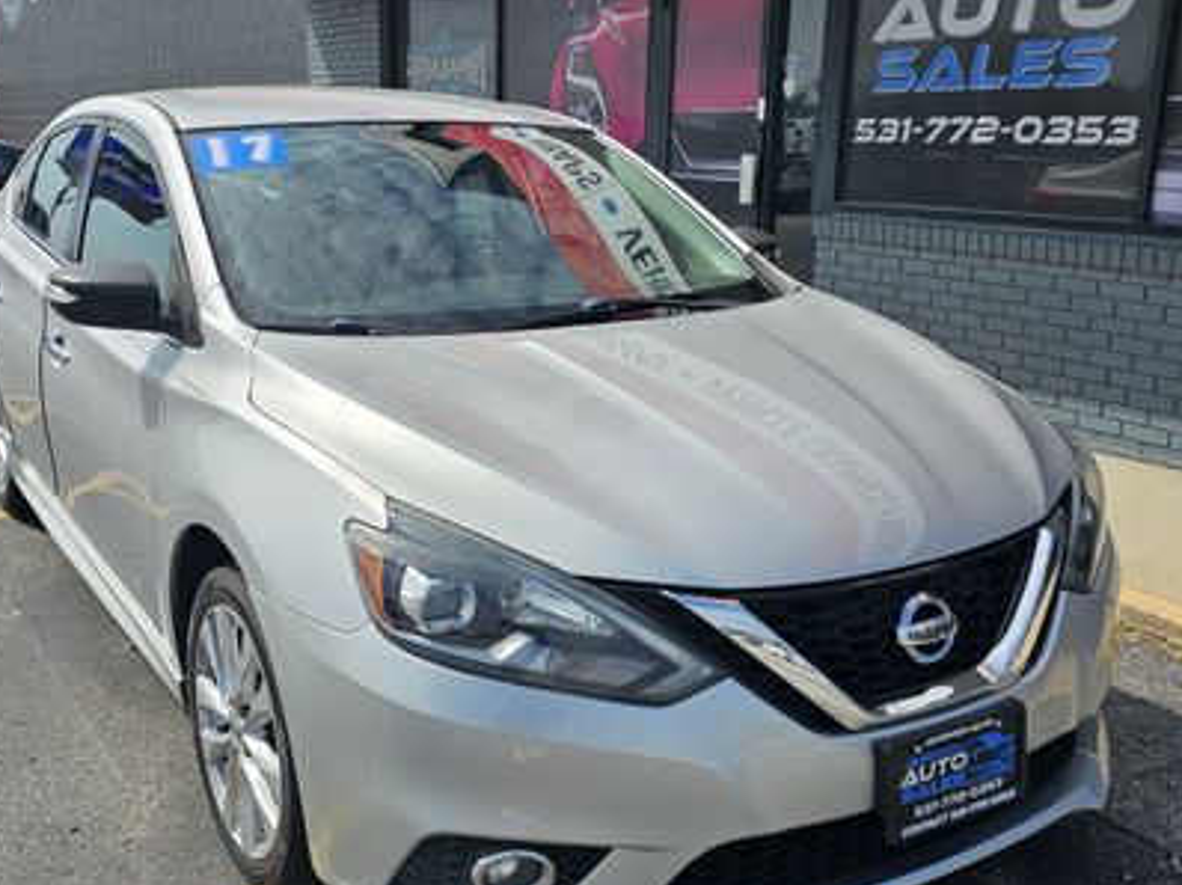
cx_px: 549
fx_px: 1263
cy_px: 472
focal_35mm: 37
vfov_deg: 38.6
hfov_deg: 50.1
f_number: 1.7
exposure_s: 1/1300
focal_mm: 6.3
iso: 10
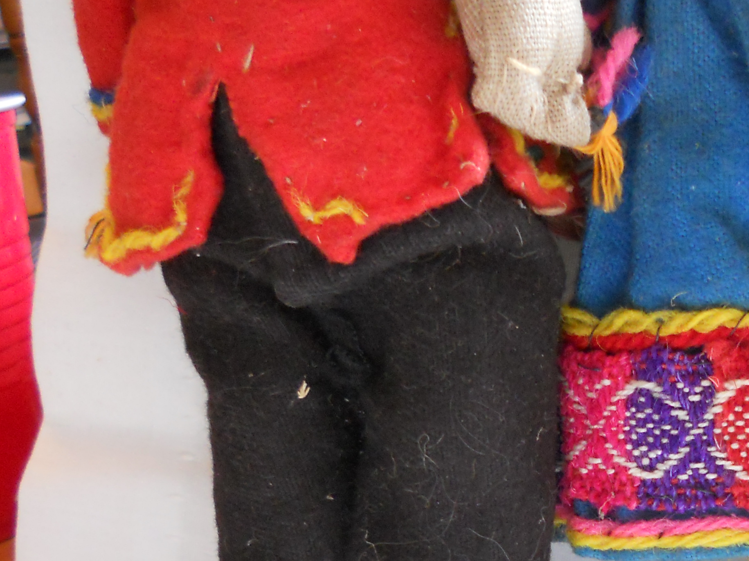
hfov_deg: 32.3
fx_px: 1277
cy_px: 525
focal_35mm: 59
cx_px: 524
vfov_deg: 24.0
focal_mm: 4.9
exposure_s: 1/30
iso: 320
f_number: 3.2
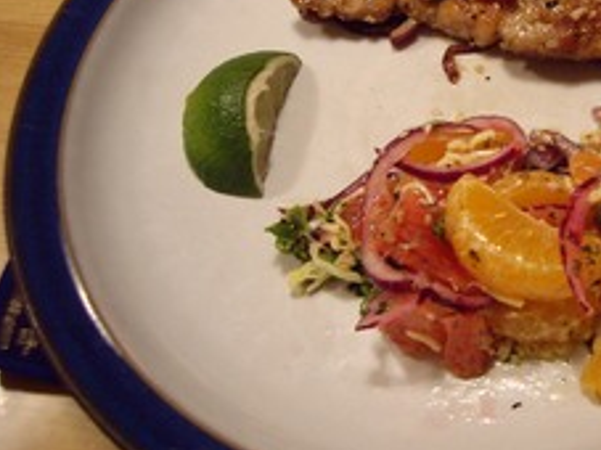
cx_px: 461
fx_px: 1041
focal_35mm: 60
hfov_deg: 31.5
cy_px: 105
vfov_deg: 24.1
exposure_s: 1/30
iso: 200
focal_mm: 6.2
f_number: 2.7
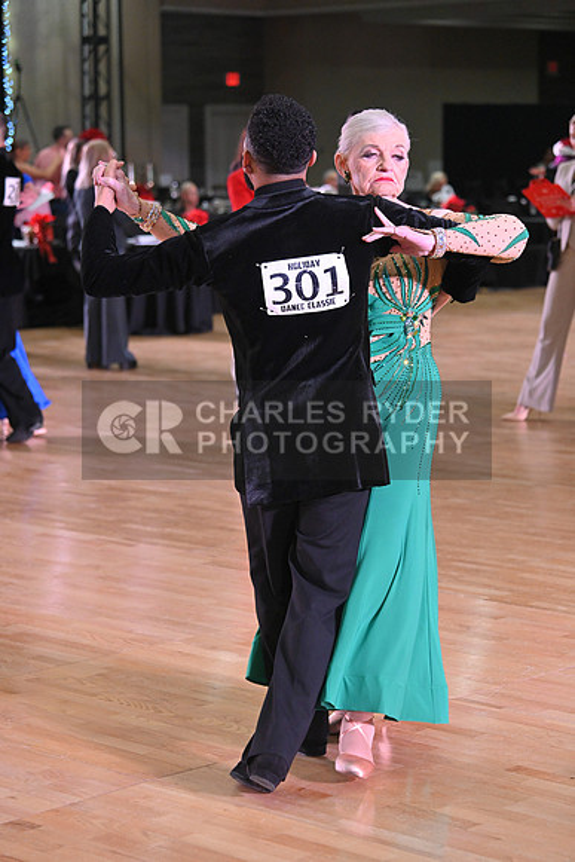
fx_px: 2275
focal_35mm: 95
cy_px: 431
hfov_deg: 14.4
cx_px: 288
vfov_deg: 21.5
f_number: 5
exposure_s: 1/320
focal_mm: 95
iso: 3200
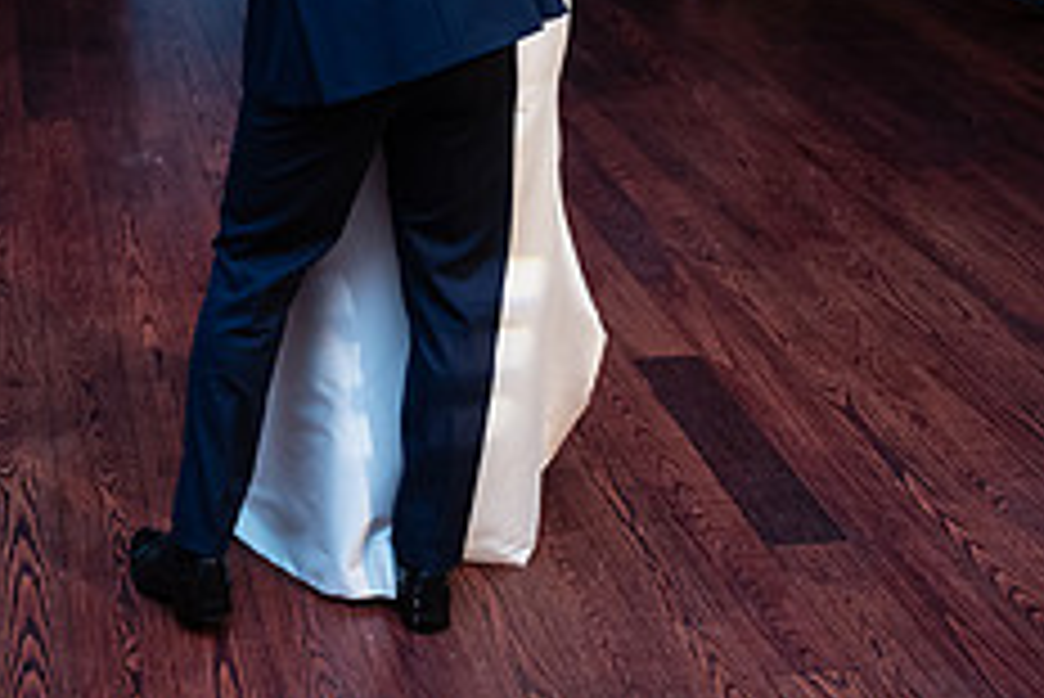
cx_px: 261
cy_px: -164
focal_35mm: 70
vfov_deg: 18.4
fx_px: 2031
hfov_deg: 28.4
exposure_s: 1/160
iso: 640
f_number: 3.5
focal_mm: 28
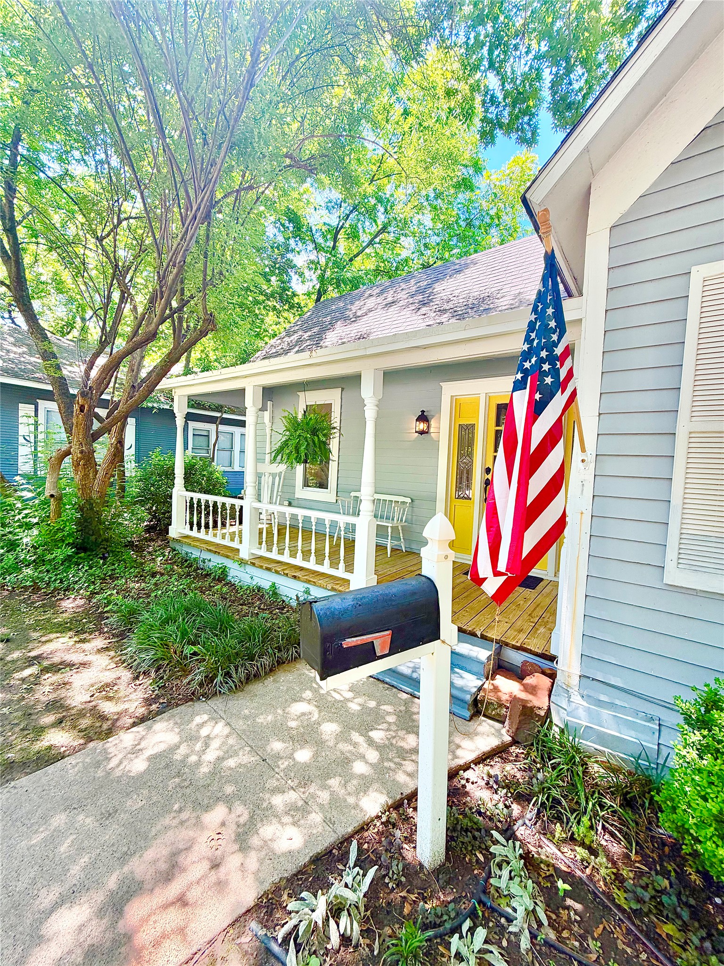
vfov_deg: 102.1
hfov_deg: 85.7
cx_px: 362
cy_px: 483
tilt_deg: -2.5
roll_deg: -2.6
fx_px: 390
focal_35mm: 14
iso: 50
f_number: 2.2
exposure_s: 1/121
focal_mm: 2.22
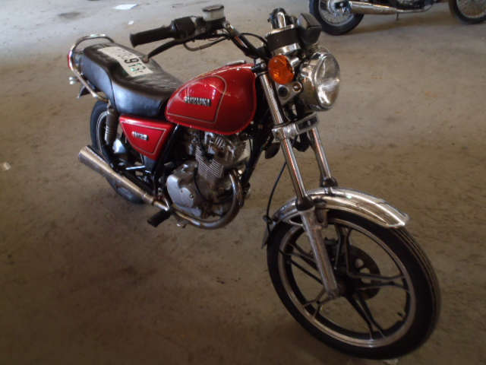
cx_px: 243
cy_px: 182
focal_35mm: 28
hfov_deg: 63.4
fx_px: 393
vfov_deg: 49.7
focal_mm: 5
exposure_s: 1/4
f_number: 3.5
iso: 200
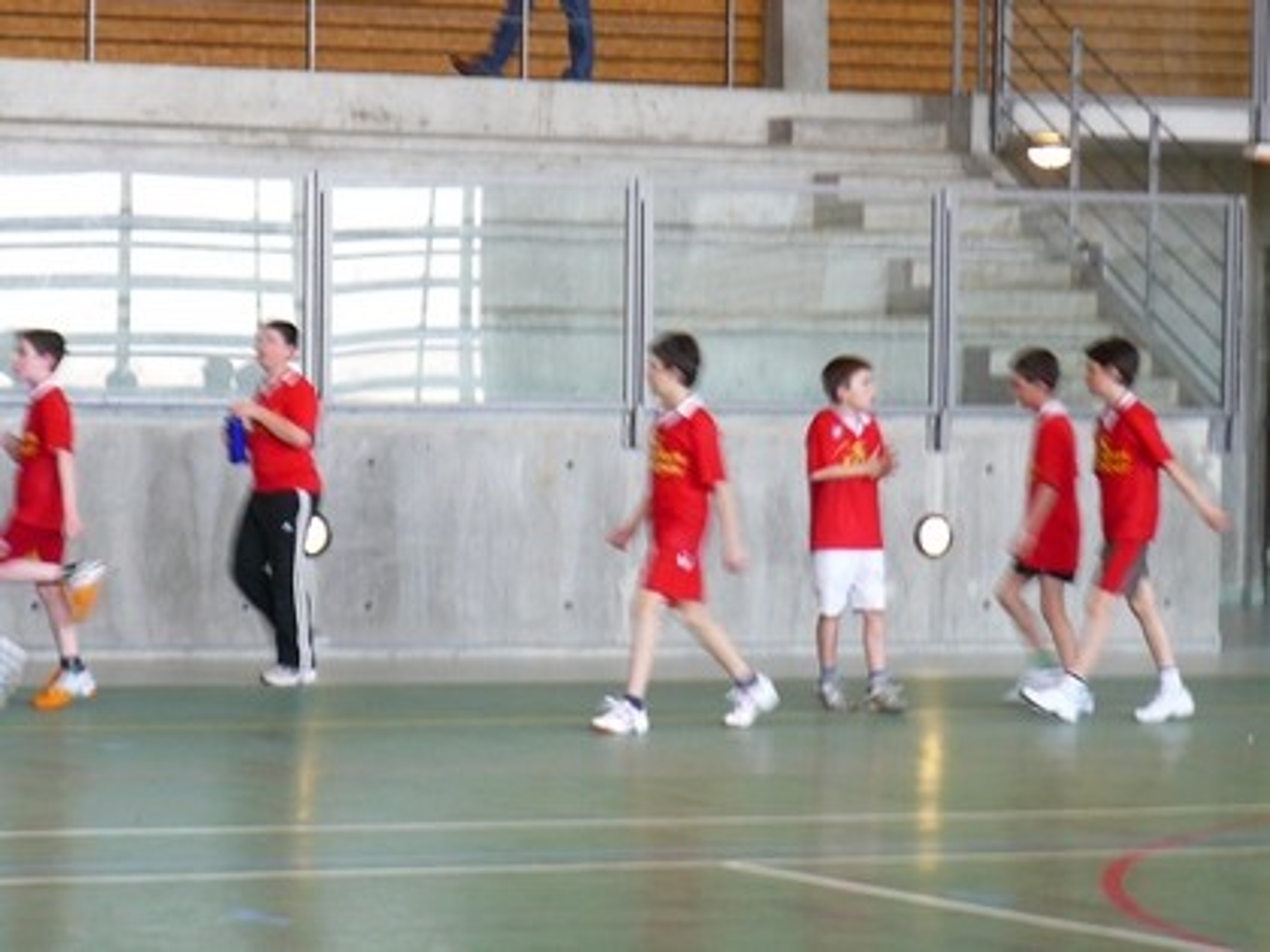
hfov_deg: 12.0
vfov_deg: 9.1
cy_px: 476
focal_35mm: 164
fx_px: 6017
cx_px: 635
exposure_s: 1/25
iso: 200
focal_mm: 27.4
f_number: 3.3
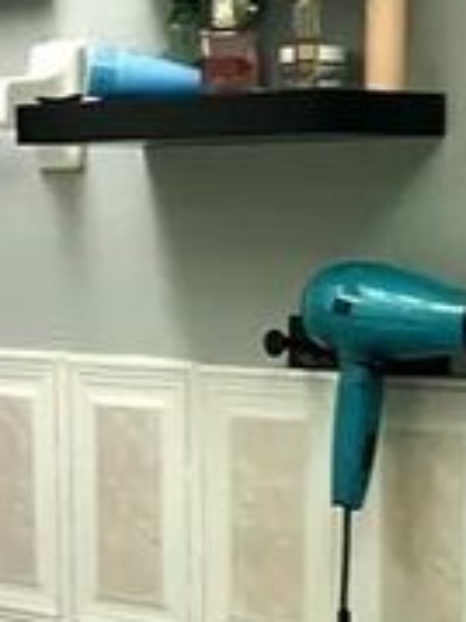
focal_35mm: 124
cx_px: 275
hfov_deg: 11.9
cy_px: 620
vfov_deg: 15.6
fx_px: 2228
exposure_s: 1/60
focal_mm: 5.1
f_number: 1.6
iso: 100
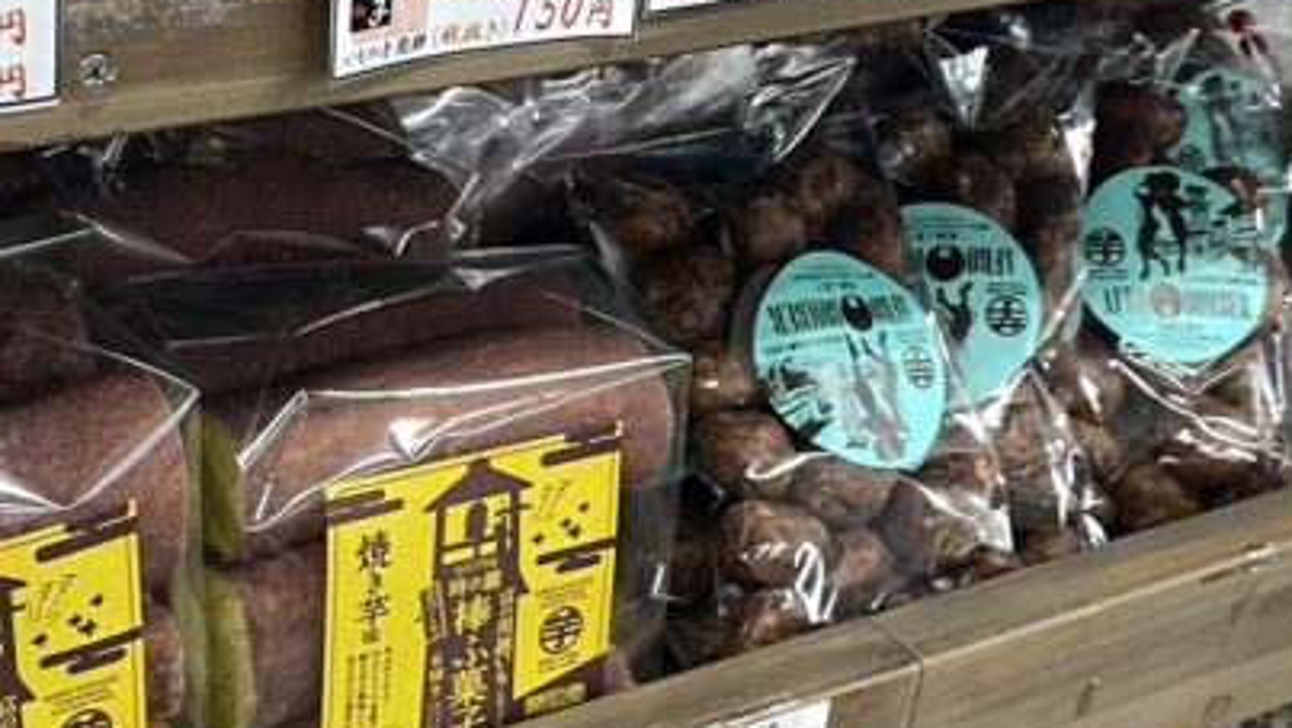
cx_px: 410
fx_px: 2467
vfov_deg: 16.8
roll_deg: -6.9
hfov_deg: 29.1
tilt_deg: -29.8
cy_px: 465
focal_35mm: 72
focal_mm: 4.2
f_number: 1.6
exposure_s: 1/50
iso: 100
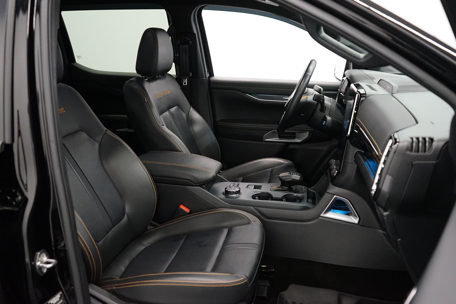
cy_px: 152
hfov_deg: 60.3
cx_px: 228
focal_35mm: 31
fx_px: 393
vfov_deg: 42.3
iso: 5000
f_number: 4
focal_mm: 31
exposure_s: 1/160
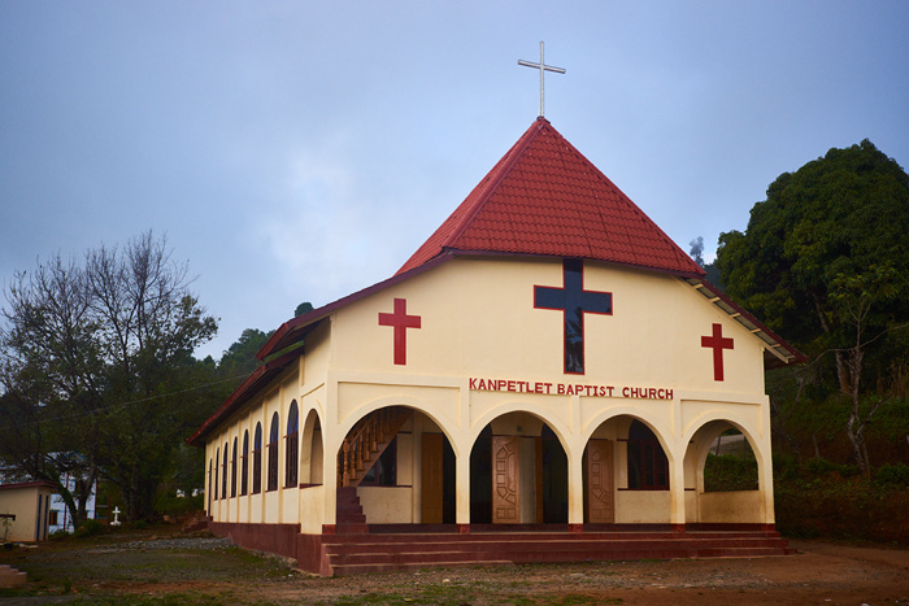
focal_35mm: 35
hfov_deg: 54.4
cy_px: 303
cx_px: 454
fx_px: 884
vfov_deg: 37.9
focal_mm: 35
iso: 400
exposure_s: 1/750
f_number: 8
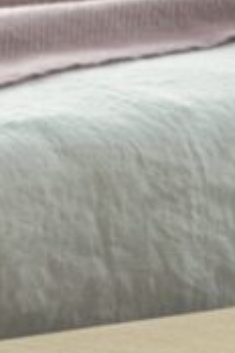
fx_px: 3916
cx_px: 61
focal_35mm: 400
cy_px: 140
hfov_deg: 3.4
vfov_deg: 5.2
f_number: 5.6
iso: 125
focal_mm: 58
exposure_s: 1.3
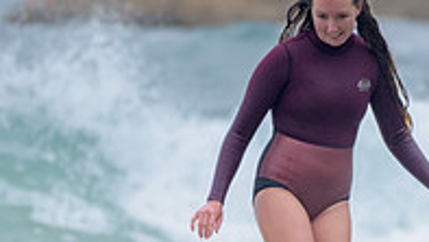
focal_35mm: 1893
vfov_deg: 0.6
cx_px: 369
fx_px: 21542
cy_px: 332
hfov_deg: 1.1
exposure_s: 1/800
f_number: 5.6
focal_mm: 500
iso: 400
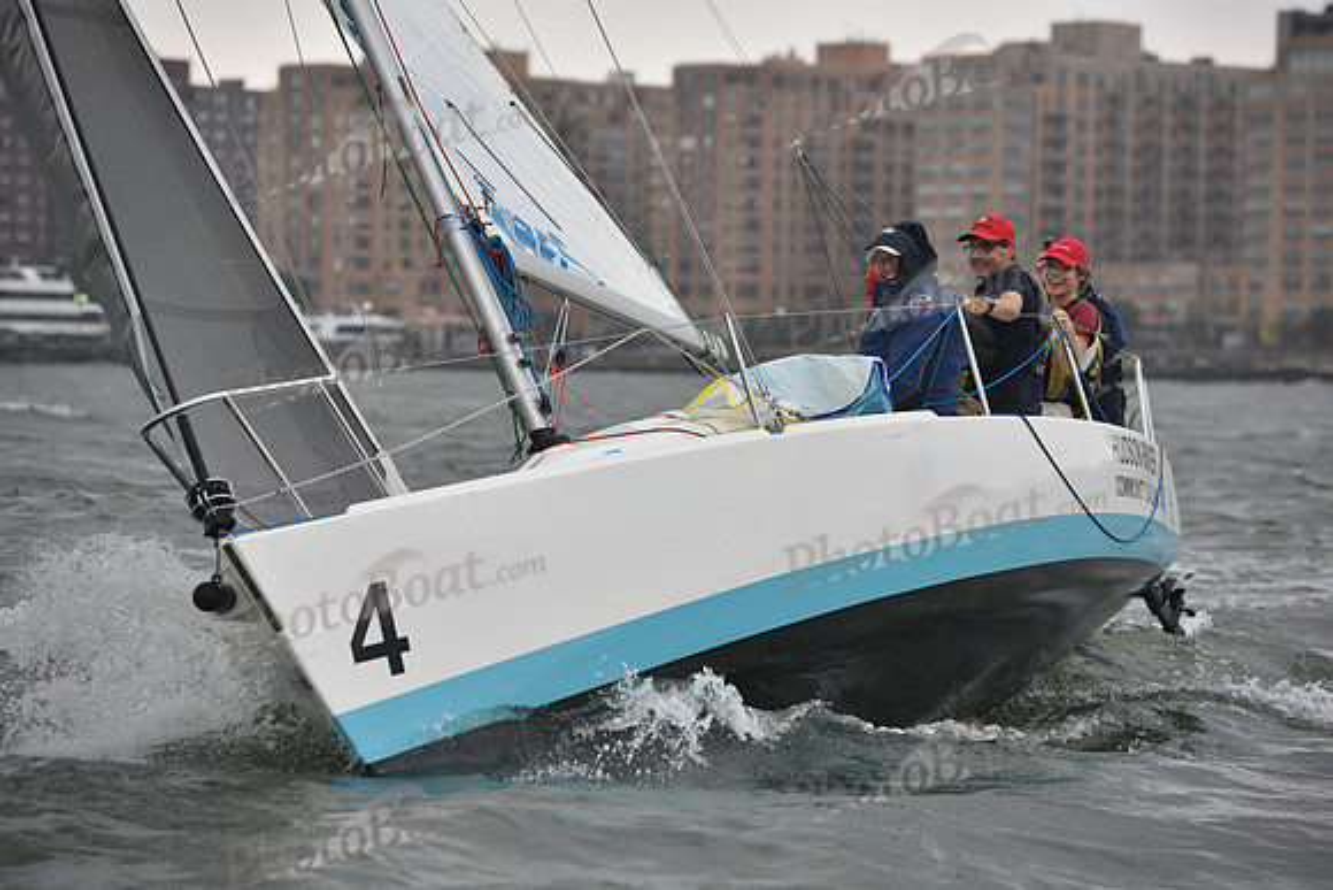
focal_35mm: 150
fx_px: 5555
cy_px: 445
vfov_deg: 9.2
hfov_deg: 13.7
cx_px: 666
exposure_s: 1/800
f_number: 4.5
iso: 320
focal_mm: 150
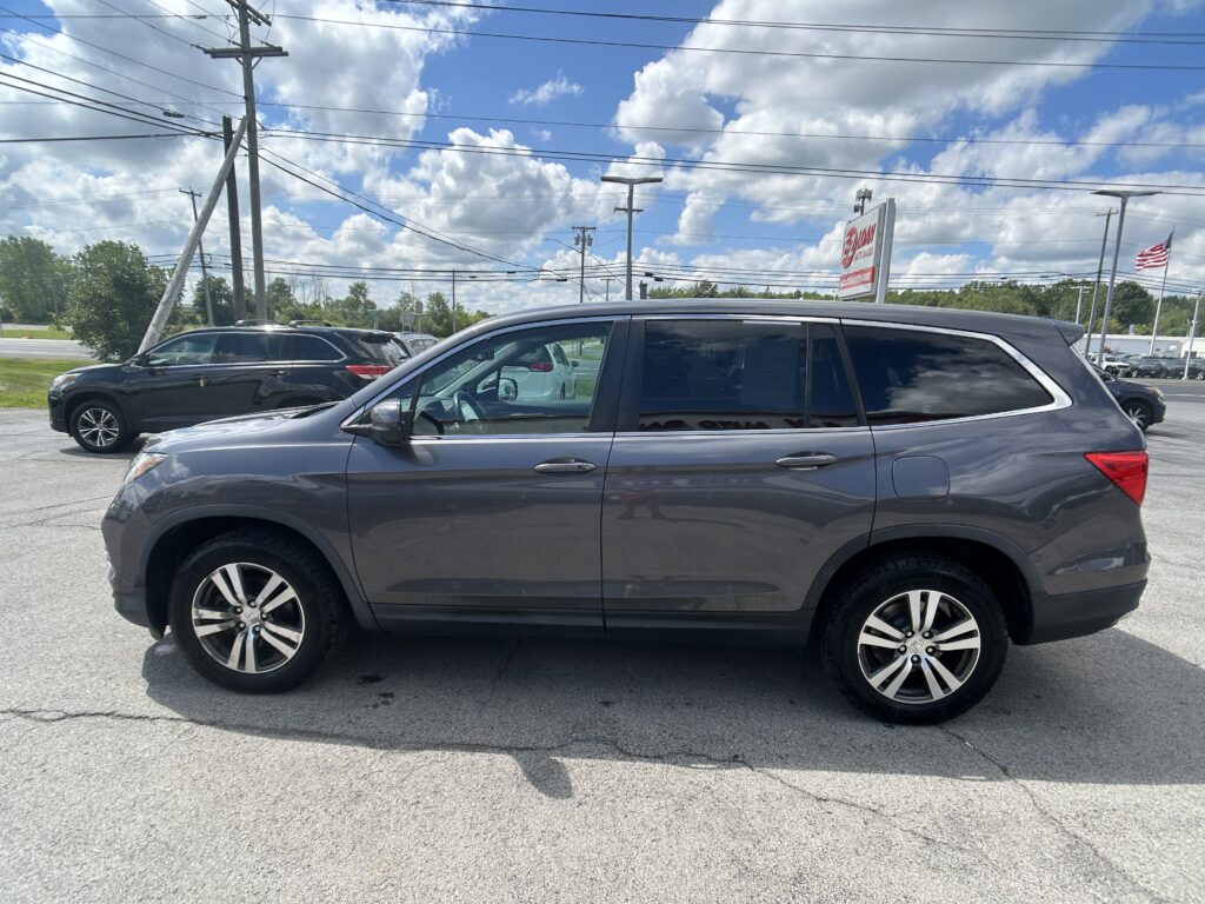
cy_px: 452
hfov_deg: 67.3
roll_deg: -2.0
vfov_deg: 53.1
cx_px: 602
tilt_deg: -10.3
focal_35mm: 26
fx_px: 905
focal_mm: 5.7
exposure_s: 1/3968
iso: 50
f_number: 1.5
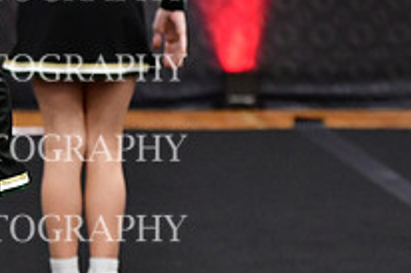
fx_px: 7939
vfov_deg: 2.0
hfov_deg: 3.0
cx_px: -102
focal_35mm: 696
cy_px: -53
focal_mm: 165
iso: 5000
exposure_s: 1/500
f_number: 3.5
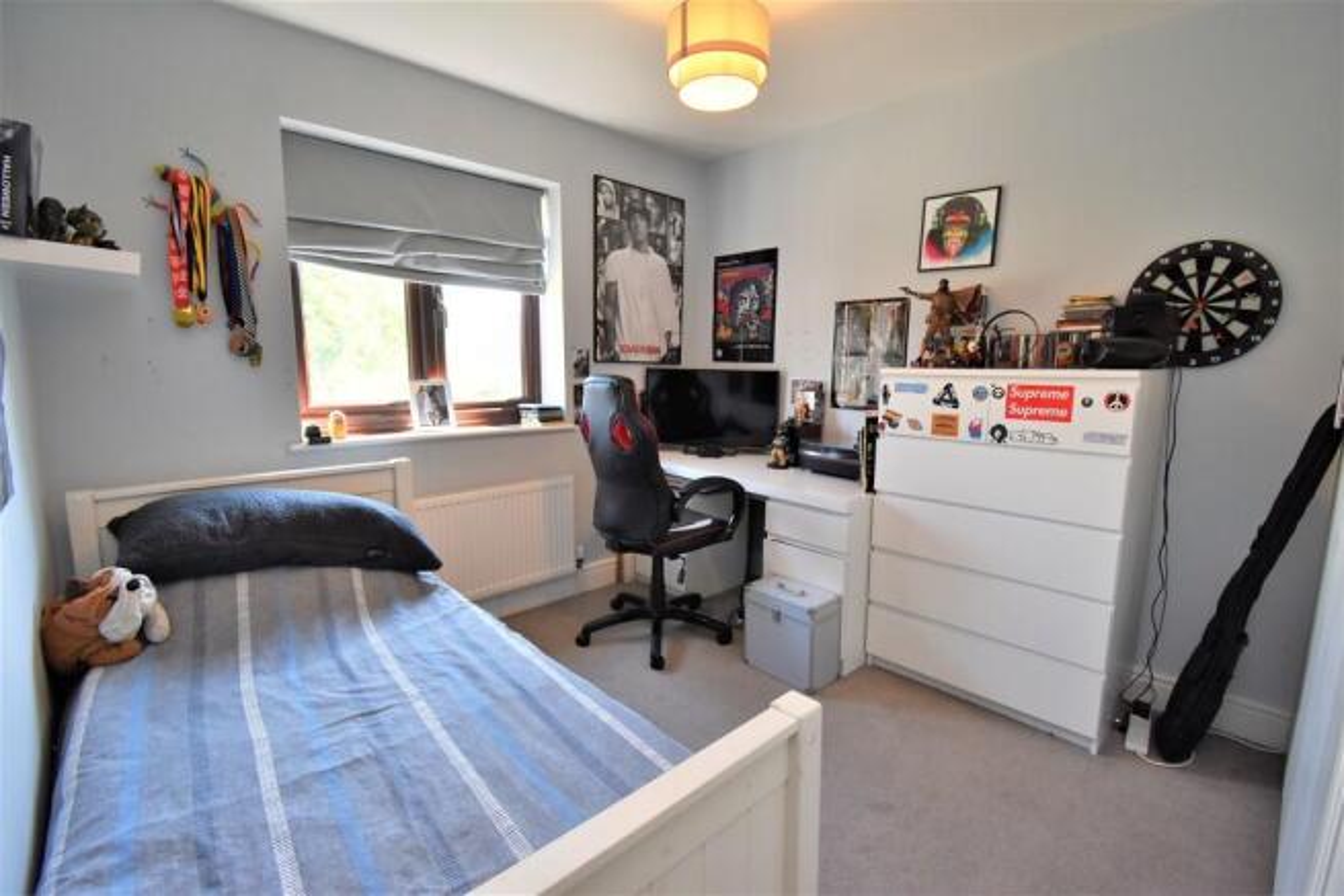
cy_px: 448
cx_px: 672
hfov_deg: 100.4
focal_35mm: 15
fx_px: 560
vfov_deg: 77.4
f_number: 5.6
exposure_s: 1/125
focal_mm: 10
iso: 800
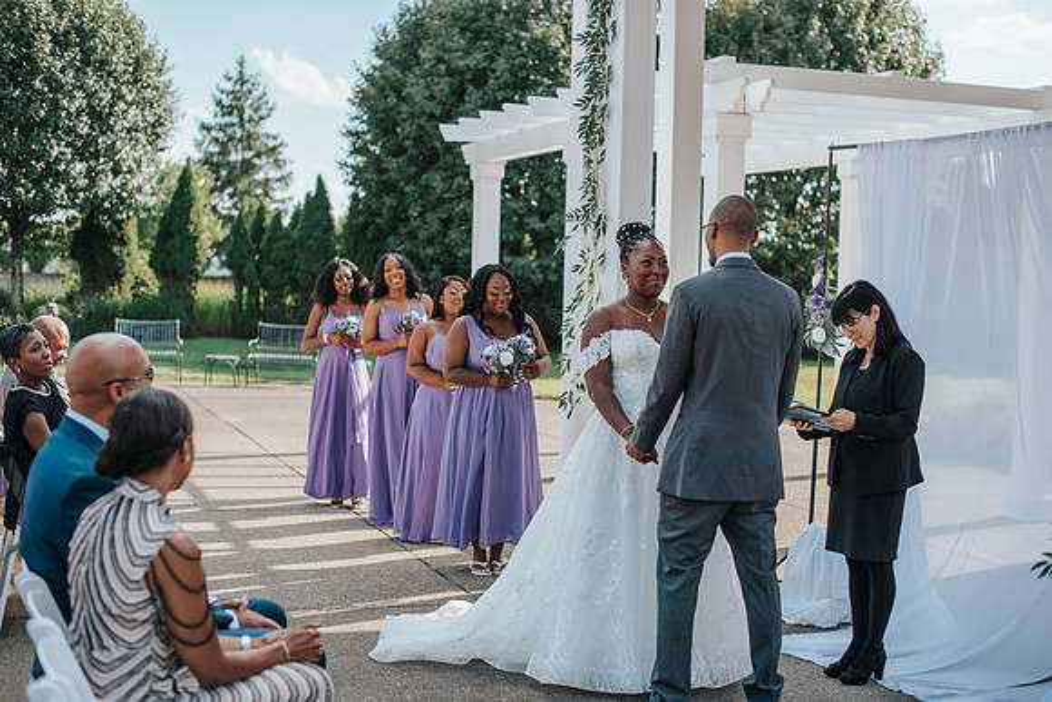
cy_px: 351
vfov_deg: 27.0
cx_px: 526
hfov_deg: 39.6
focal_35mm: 50
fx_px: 1461
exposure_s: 1/2500
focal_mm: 50
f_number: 2.5
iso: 200
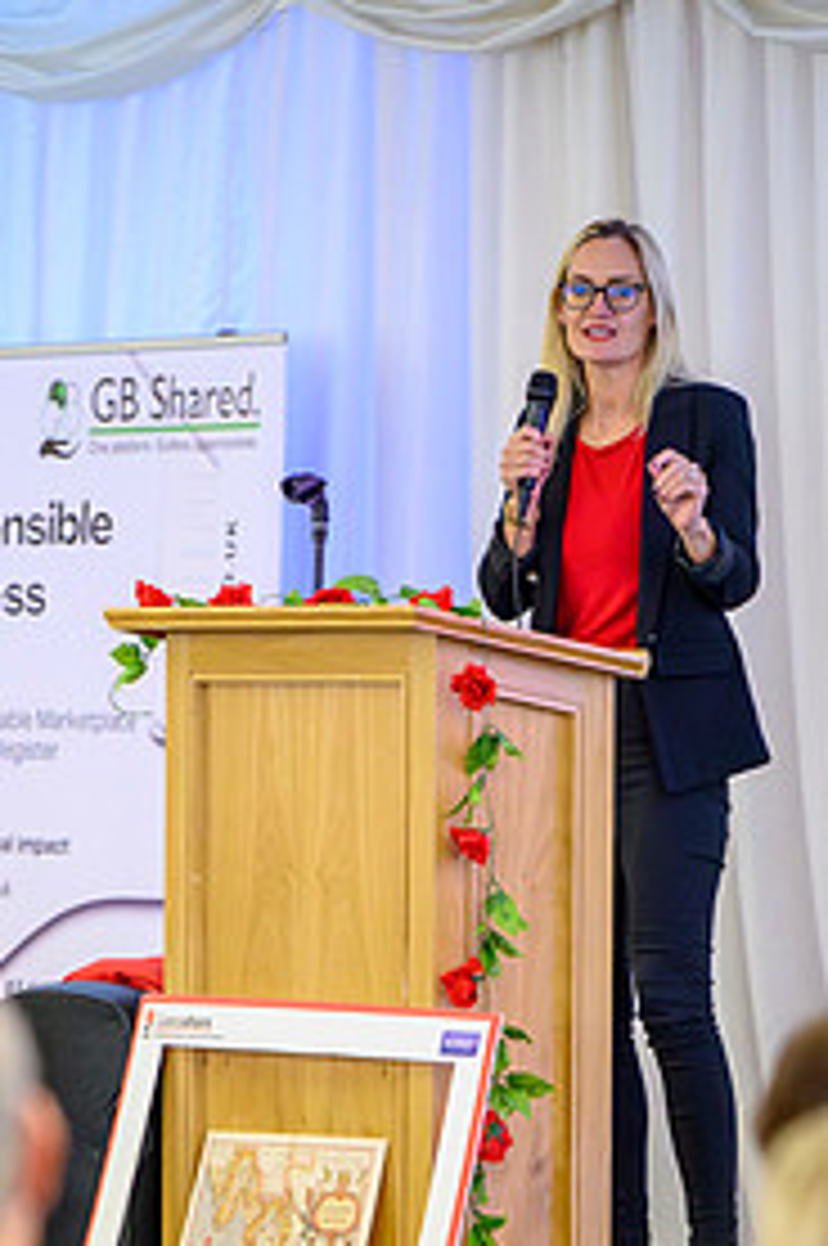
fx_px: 7574
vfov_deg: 9.4
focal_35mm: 219
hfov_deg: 6.3
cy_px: 940
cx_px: 349
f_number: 2.8
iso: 12800
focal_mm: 135
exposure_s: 1/200
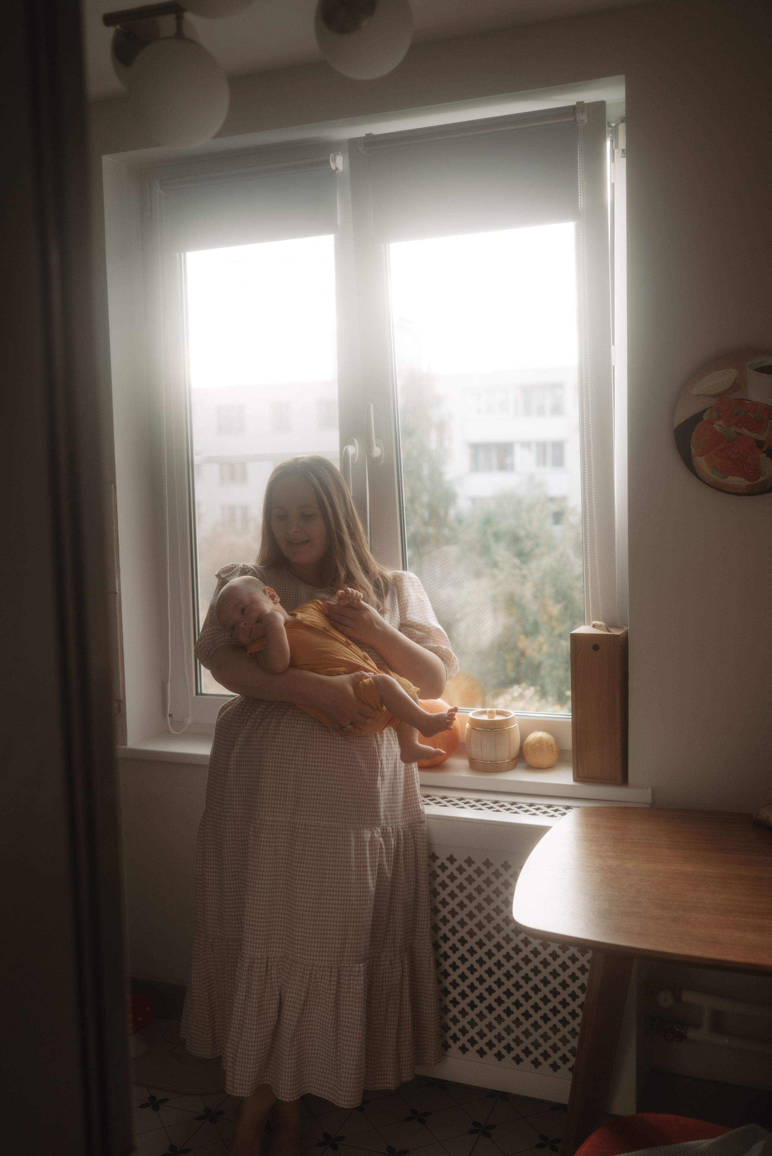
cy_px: 578
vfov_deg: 54.4
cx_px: 386
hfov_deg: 37.9
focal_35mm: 35
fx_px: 1125
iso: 400
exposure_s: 1/500
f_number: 2.5
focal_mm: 35
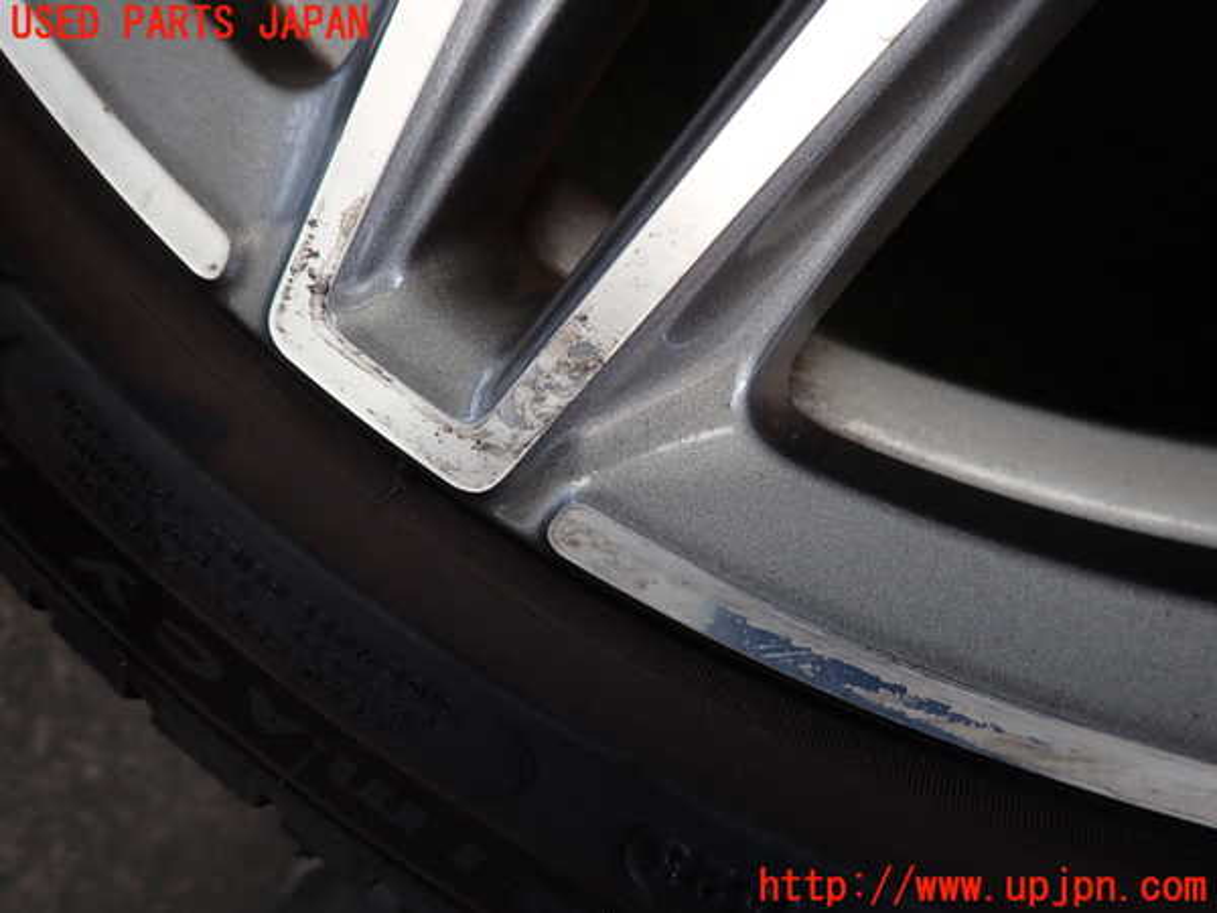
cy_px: 456
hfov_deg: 69.4
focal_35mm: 25
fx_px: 879
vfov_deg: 54.9
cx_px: 608
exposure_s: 1/60
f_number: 2
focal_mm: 4.5
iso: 160
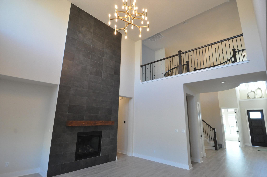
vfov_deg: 67.2
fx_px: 133
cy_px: 88
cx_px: 134
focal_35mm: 18
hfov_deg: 90.1
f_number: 7.1
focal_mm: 12
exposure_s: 1/125
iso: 2000
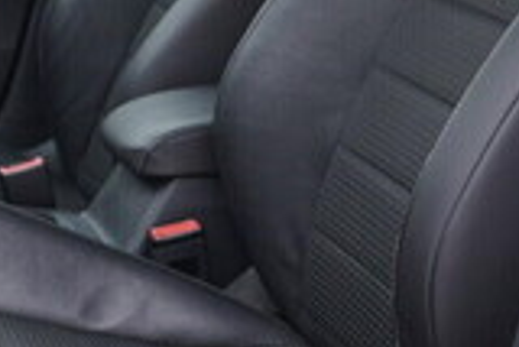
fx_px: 1789
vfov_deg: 10.9
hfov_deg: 16.4
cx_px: 114
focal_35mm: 124
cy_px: -31
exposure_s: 1/50
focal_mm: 24
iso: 125
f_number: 3.2
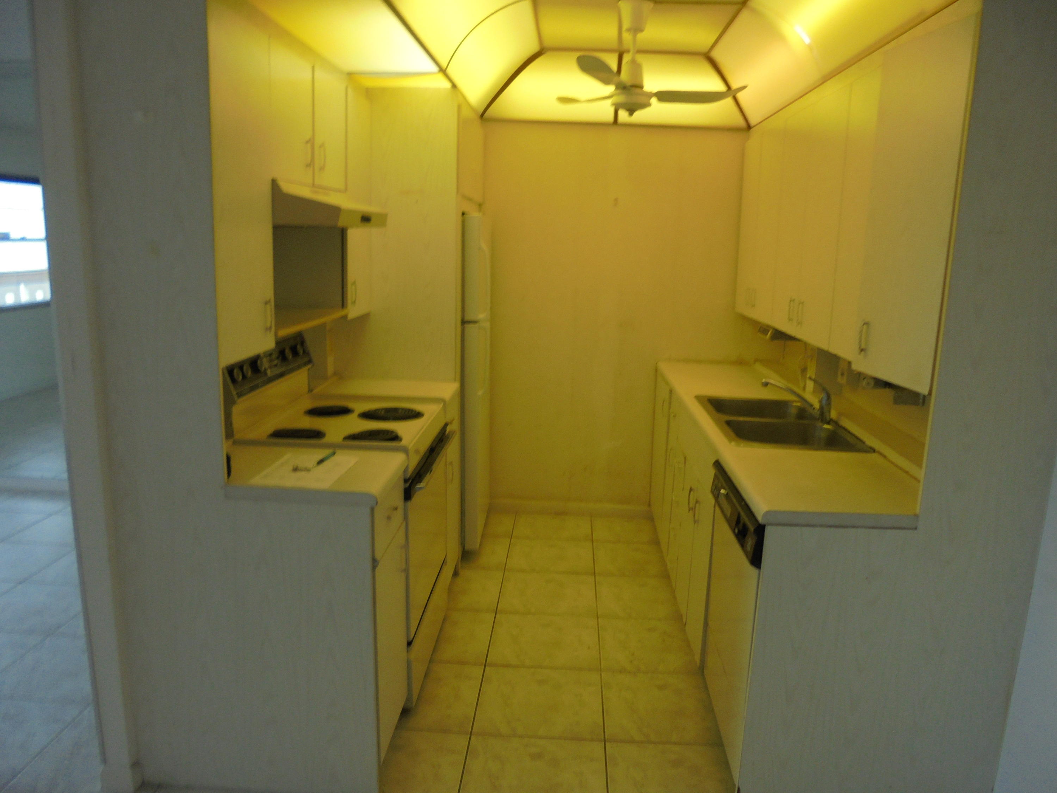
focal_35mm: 26
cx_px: 528
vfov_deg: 53.1
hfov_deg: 67.3
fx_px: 794
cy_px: 396
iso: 100
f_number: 3.5
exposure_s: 1/30
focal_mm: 4.6
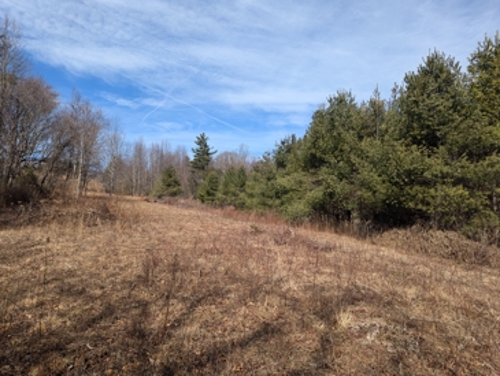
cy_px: 188
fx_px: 347
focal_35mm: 24
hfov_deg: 71.5
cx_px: 250
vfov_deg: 57.0
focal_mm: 6.81
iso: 44
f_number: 1.85
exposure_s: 1/1855
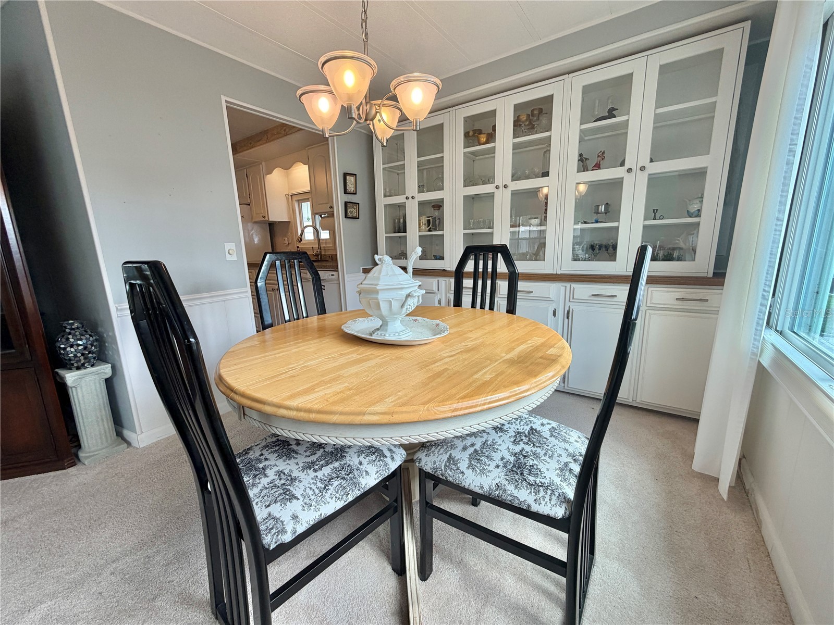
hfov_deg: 102.1
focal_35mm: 14
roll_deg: +1.6
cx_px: 417
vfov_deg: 85.7
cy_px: 312
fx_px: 337
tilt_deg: -11.8
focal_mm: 2.22
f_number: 2.2
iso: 80
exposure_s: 1/120
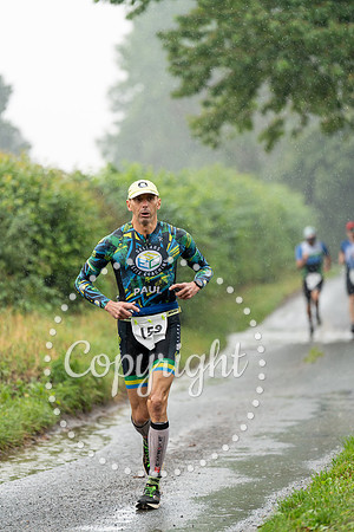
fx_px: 2950
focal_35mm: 200
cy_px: 266
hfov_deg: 6.9
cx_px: 177
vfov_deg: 10.3
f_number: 3.2
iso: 1000
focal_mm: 200
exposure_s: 1/1000
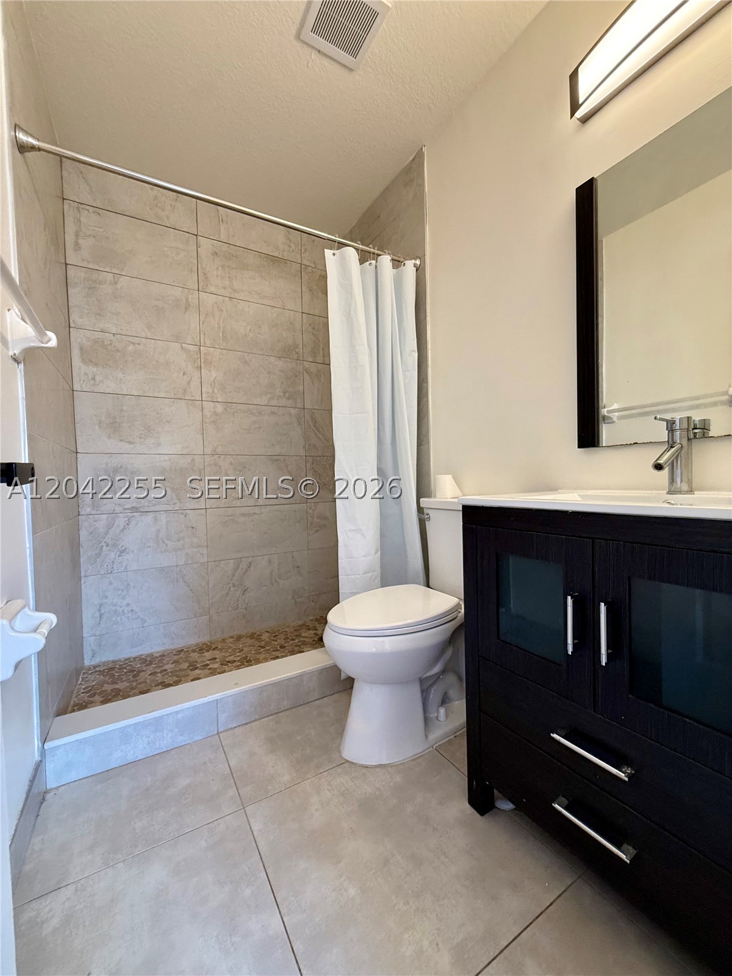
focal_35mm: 14
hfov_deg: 85.7
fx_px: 395
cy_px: 488
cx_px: 366
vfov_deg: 102.1
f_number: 2.2
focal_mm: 2.22
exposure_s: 1/120
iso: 250
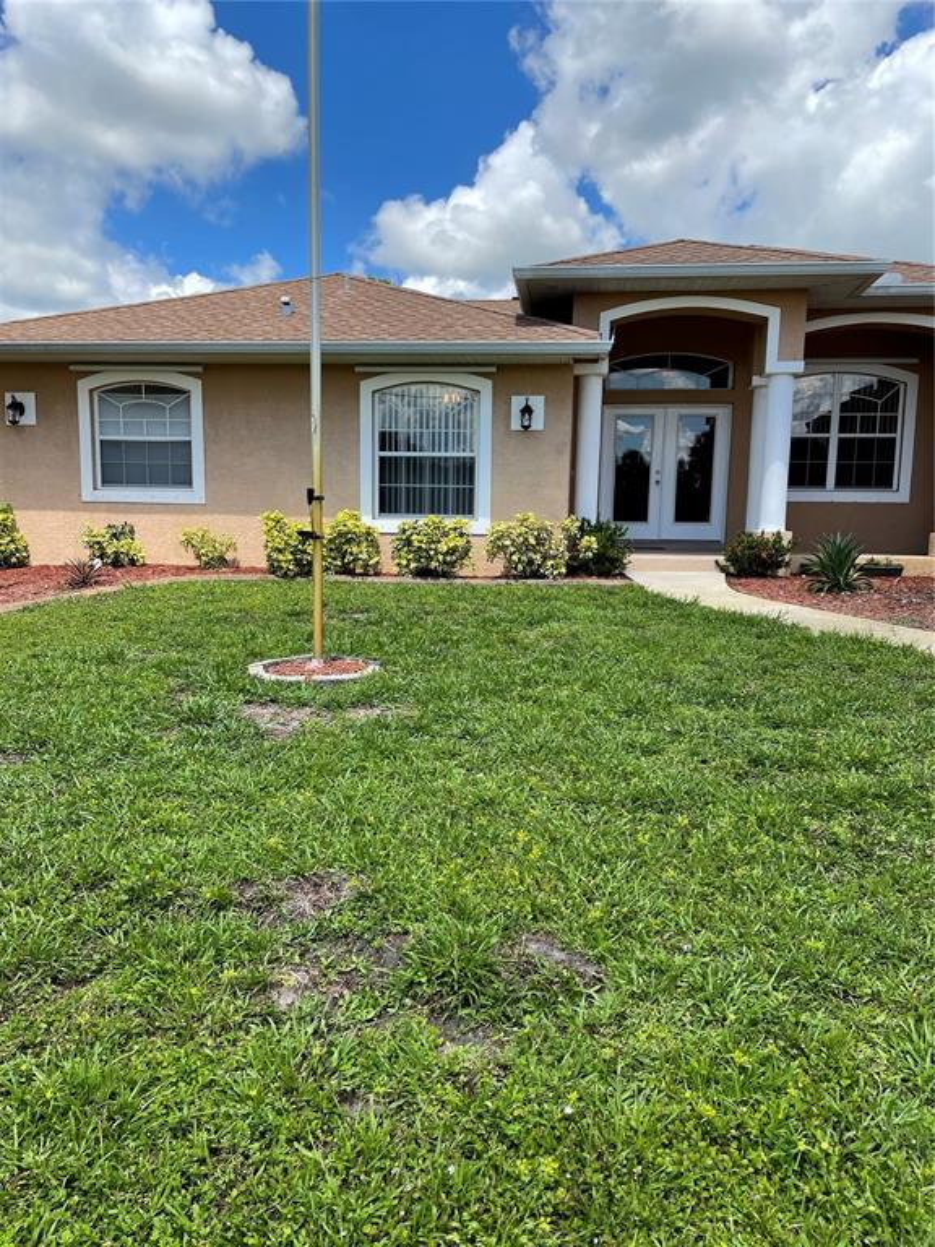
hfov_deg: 53.1
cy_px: 624
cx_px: 468
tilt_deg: -6.9
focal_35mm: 26
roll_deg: +0.2
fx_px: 936
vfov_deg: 67.3
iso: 32
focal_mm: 4.2
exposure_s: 1/2257
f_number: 1.6
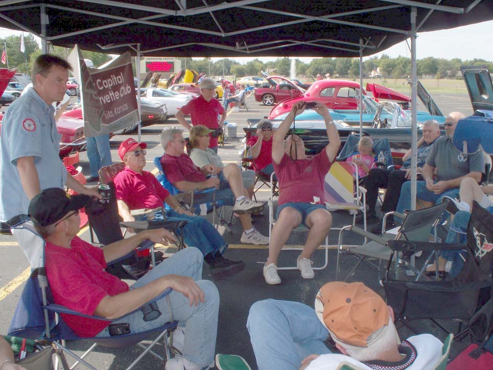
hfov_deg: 47.8
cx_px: 260
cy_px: 177
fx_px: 556
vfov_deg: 36.8
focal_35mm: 39
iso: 64
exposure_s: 1/125
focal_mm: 7.54
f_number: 8
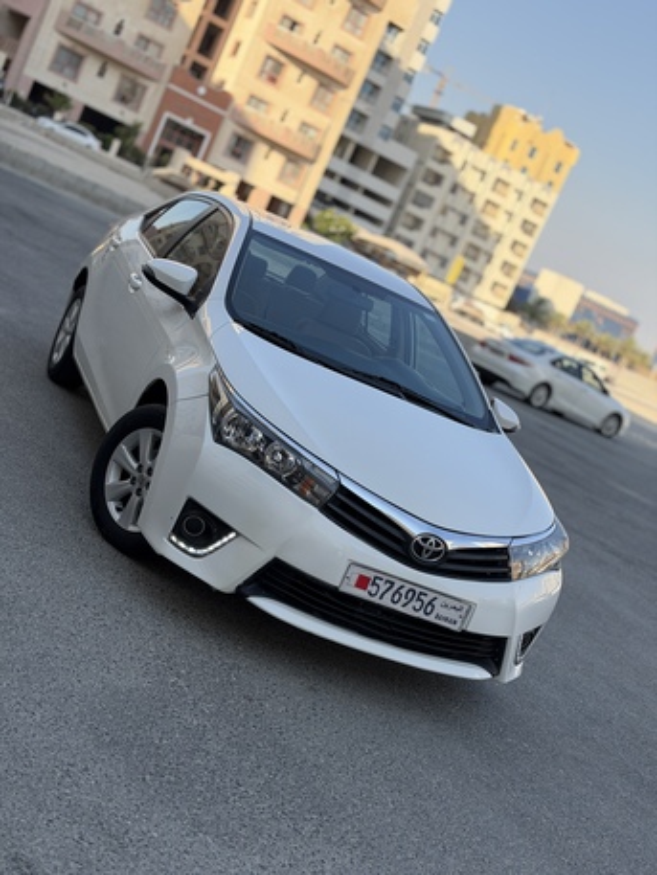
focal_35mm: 48
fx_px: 1214
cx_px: 328
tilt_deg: -8.3
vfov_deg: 39.6
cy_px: 438
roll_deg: -24.7
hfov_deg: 30.3
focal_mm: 6.76
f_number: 1.78
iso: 64
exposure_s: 1/2208
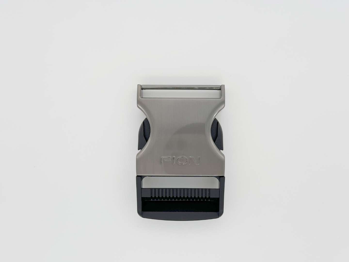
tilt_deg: -87.0
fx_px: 484
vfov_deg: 30.3
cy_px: 131
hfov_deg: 39.7
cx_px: 174
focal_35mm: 48
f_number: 1.78
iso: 64
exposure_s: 1/1751
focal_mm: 6.86
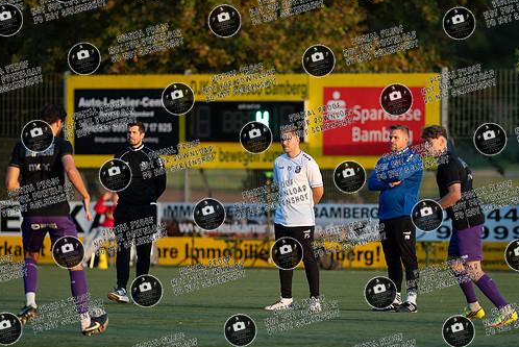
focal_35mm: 386
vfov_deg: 3.6
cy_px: 168
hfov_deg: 5.3
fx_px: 5570
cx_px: 293
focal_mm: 300
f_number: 3.5
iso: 1000
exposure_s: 1/1250
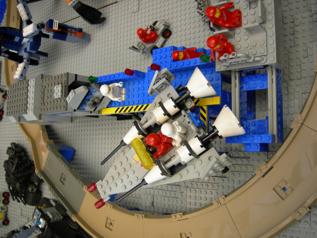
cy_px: 119
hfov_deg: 51.4
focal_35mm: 36
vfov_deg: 39.7
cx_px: 158
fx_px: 330
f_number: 2.7
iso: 64
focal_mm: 7.5
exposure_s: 1/13
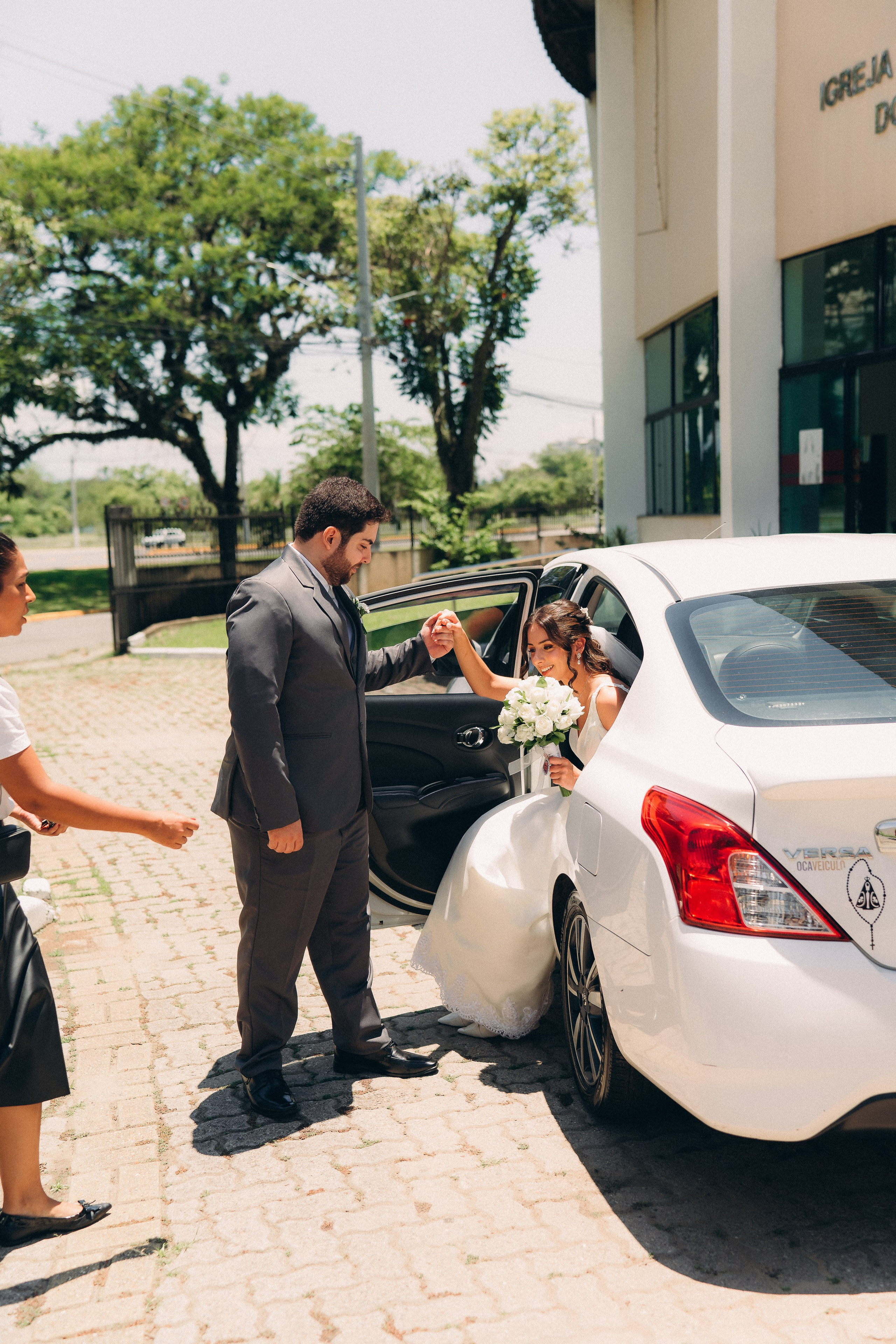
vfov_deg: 45.4
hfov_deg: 31.2
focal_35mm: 43
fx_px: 1605
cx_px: 448
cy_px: 672
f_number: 2.8
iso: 50
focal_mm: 43
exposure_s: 1/800
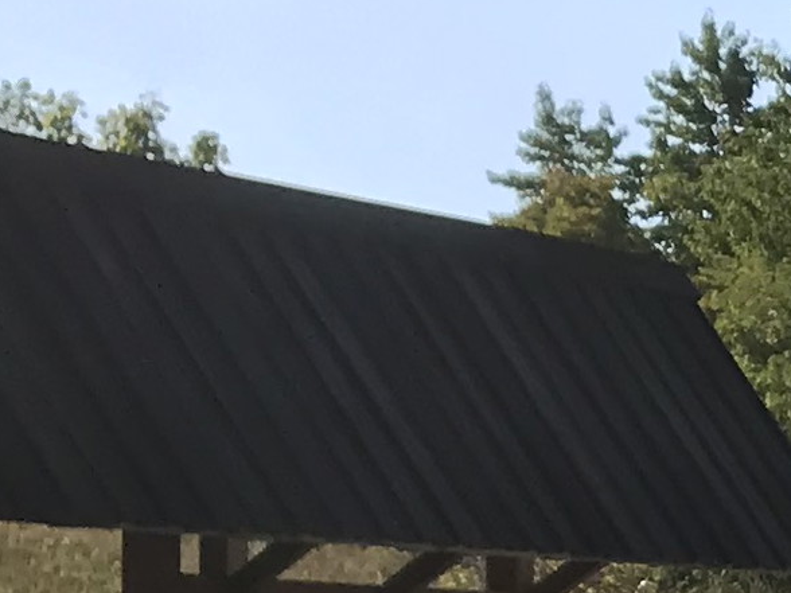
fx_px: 4182
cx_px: 2144
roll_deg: -0.2
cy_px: 918
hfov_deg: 9.2
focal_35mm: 183
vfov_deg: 7.9
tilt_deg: -3.9
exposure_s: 1/2336
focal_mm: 3.99
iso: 20
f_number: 1.8
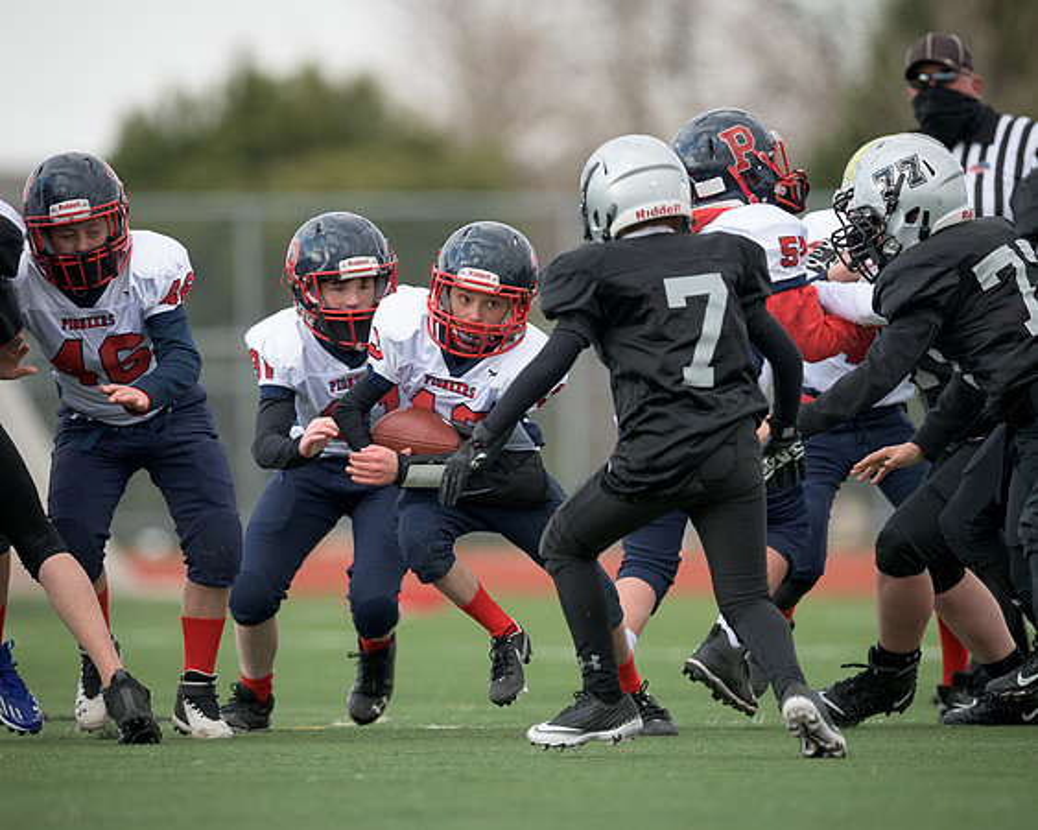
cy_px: 418
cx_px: 478
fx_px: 22551
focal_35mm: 734
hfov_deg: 2.6
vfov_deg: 2.1
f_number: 4
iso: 500
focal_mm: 500
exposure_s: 1/1250
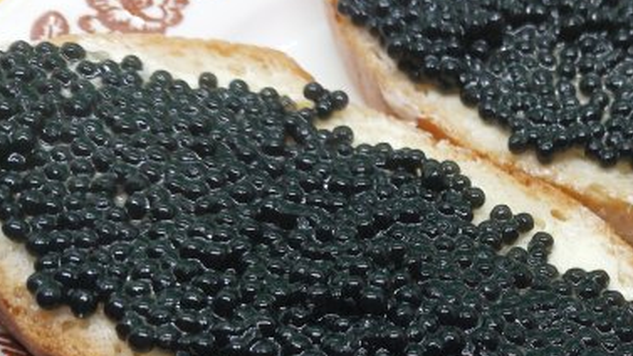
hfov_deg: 37.8
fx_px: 890
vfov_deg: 22.3
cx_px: 502
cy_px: 281
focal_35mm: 53
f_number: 1.8
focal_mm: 4.6
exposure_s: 1/50
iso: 50
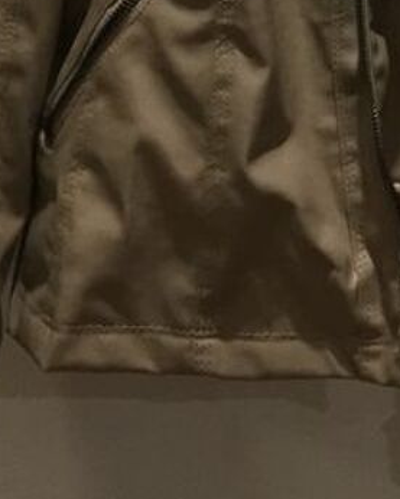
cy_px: -260
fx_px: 1612
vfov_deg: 16.1
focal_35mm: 109
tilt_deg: -5.6
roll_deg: +1.0
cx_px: 458
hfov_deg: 13.8
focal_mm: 4.15
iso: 200
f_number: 2.2
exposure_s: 1/33
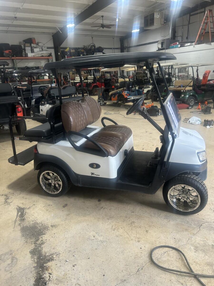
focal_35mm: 26
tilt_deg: -18.3
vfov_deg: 67.3
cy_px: 143
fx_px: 214
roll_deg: +3.4
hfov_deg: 53.1
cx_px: 107
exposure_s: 1/121
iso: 80
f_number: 1.5
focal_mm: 5.7
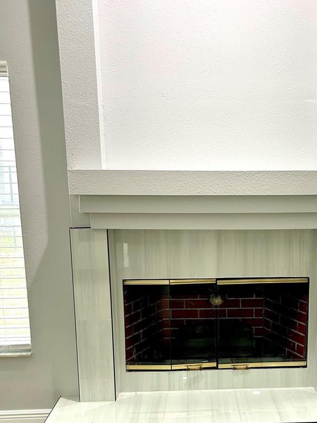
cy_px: 273
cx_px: 222
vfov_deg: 46.2
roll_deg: -0.3
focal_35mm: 40
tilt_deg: -10.4
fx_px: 488
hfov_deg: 35.4
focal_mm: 5.7
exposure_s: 1/60
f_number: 1.5
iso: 160
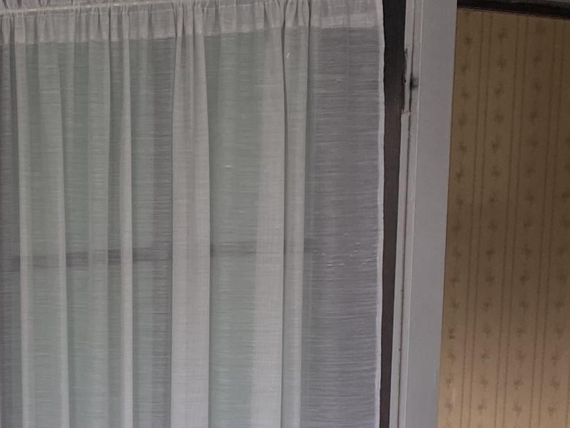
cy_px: 594
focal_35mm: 92
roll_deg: +1.6
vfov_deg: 15.1
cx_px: -291
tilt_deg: -11.4
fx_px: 1515
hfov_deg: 18.7
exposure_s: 1/130
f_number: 1.8
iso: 32
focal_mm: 4.25
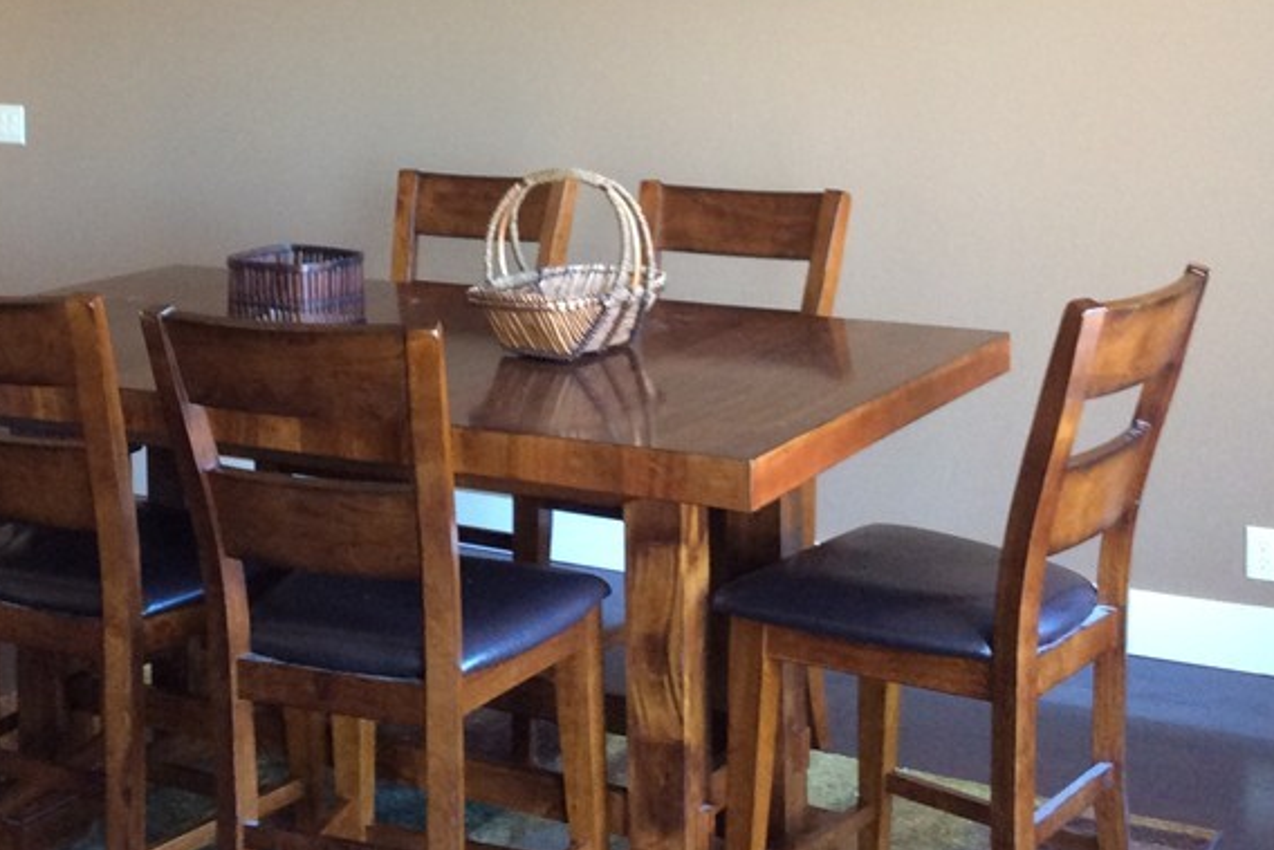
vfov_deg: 22.2
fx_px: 2124
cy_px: 112
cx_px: 453
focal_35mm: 60
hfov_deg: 33.2
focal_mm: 3.3
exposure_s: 1/24
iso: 125
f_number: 2.4
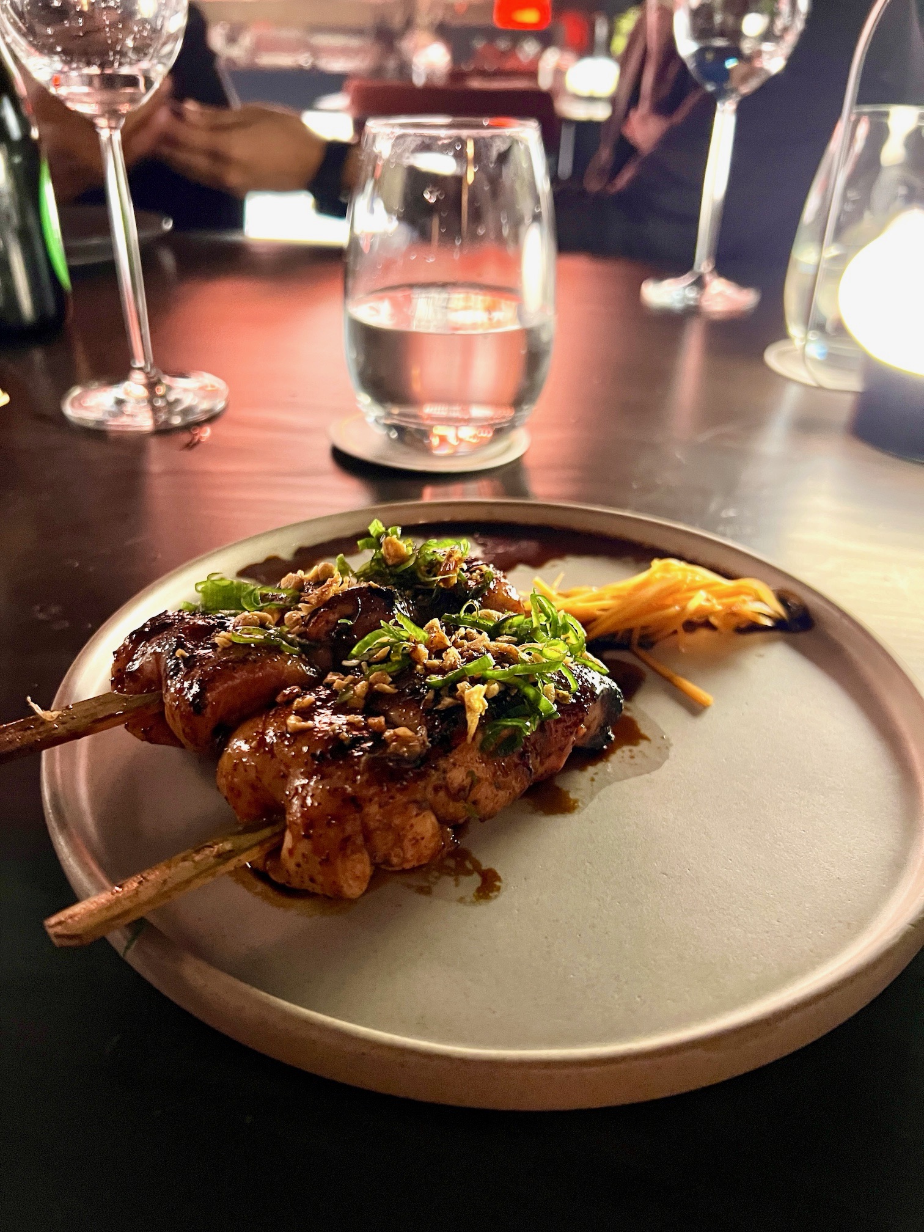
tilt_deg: -29.7
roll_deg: -0.4
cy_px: 616
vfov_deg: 67.3
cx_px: 462
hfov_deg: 53.1
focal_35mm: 26
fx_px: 925
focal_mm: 5.7
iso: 500
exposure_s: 1/32
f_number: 1.5
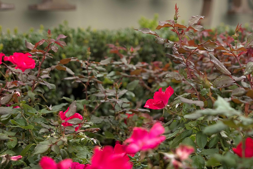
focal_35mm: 84
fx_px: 590
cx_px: 163
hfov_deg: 24.1
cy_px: 52
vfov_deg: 16.2
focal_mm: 38
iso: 320
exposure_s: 1/1000
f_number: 3.5
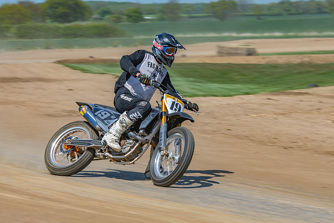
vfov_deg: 7.0
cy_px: 112
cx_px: 167
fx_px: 1810
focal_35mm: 195
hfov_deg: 10.5
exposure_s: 1/160
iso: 100
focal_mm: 130
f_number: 8
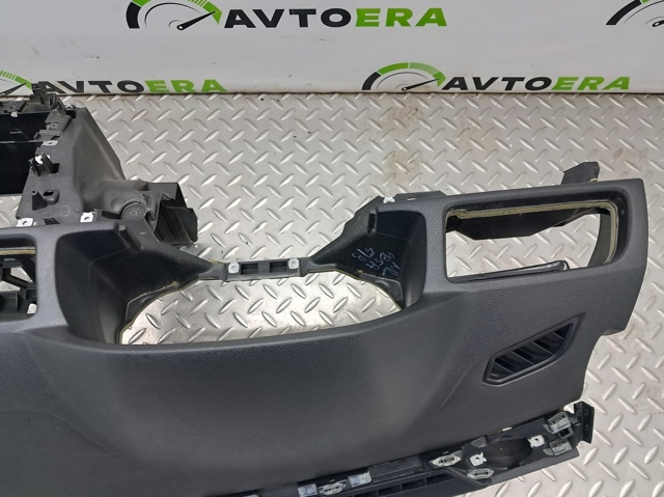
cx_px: 332
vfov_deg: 51.3
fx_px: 518
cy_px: 248
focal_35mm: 27
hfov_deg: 65.4
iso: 200
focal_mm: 4
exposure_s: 1/50
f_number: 1.8
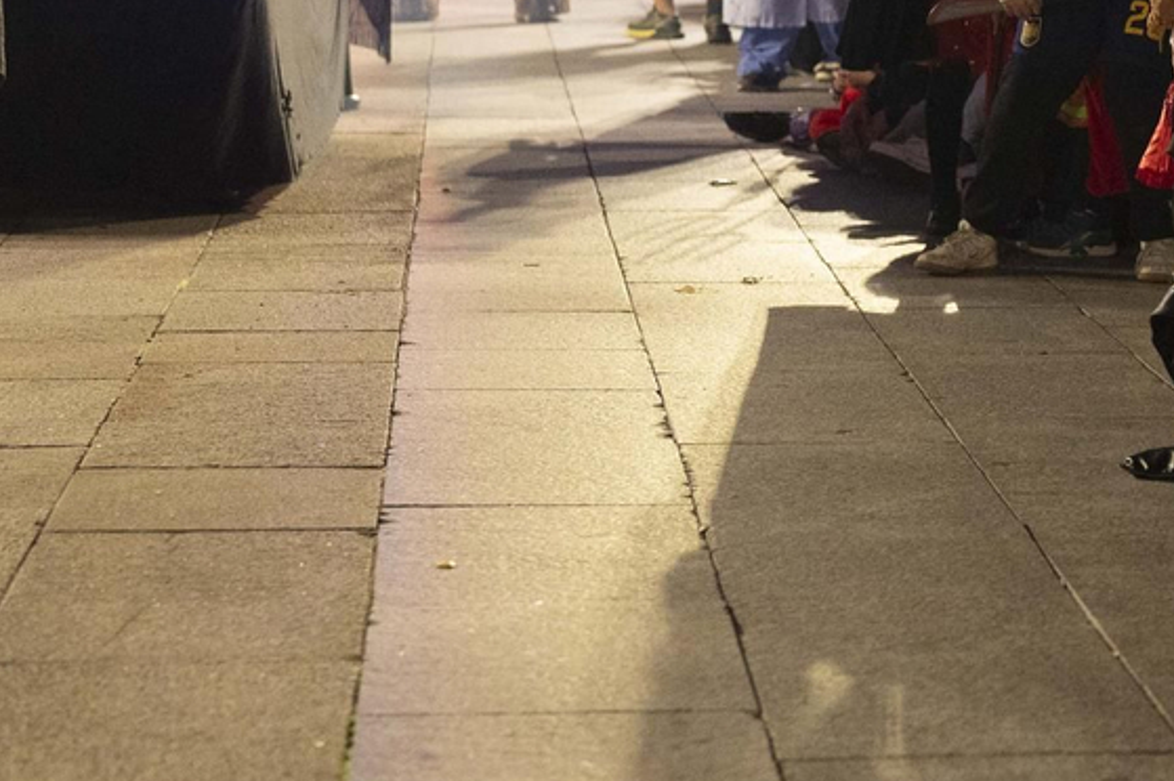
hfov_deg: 13.9
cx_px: 1445
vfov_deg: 9.5
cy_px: -68
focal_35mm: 143
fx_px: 4660
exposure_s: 1/60
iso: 3200
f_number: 2.8
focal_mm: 50
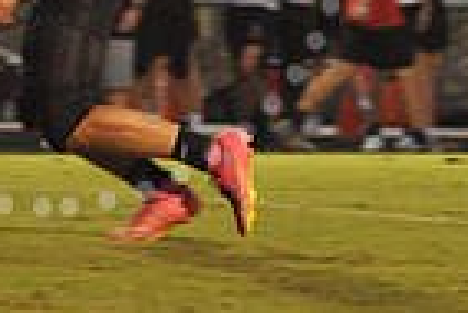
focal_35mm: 815
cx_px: 43
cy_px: -102
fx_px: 10606
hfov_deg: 2.5
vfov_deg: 1.7
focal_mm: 200
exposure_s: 1/200
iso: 6400
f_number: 5.6
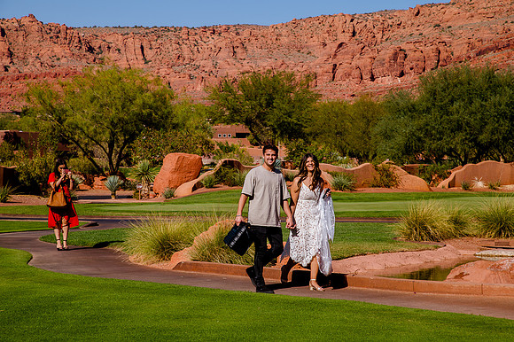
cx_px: 257
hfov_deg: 18.6
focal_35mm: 110
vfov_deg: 12.4
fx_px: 1570
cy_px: 171
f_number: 13
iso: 125
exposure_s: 1/200
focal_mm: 110
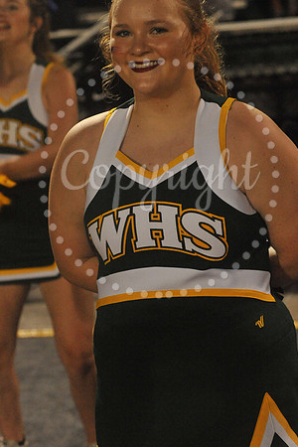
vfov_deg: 19.8
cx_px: 159
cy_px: 177
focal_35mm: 103
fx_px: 1279
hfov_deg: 13.3
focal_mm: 80
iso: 6400
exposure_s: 1/250
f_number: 5
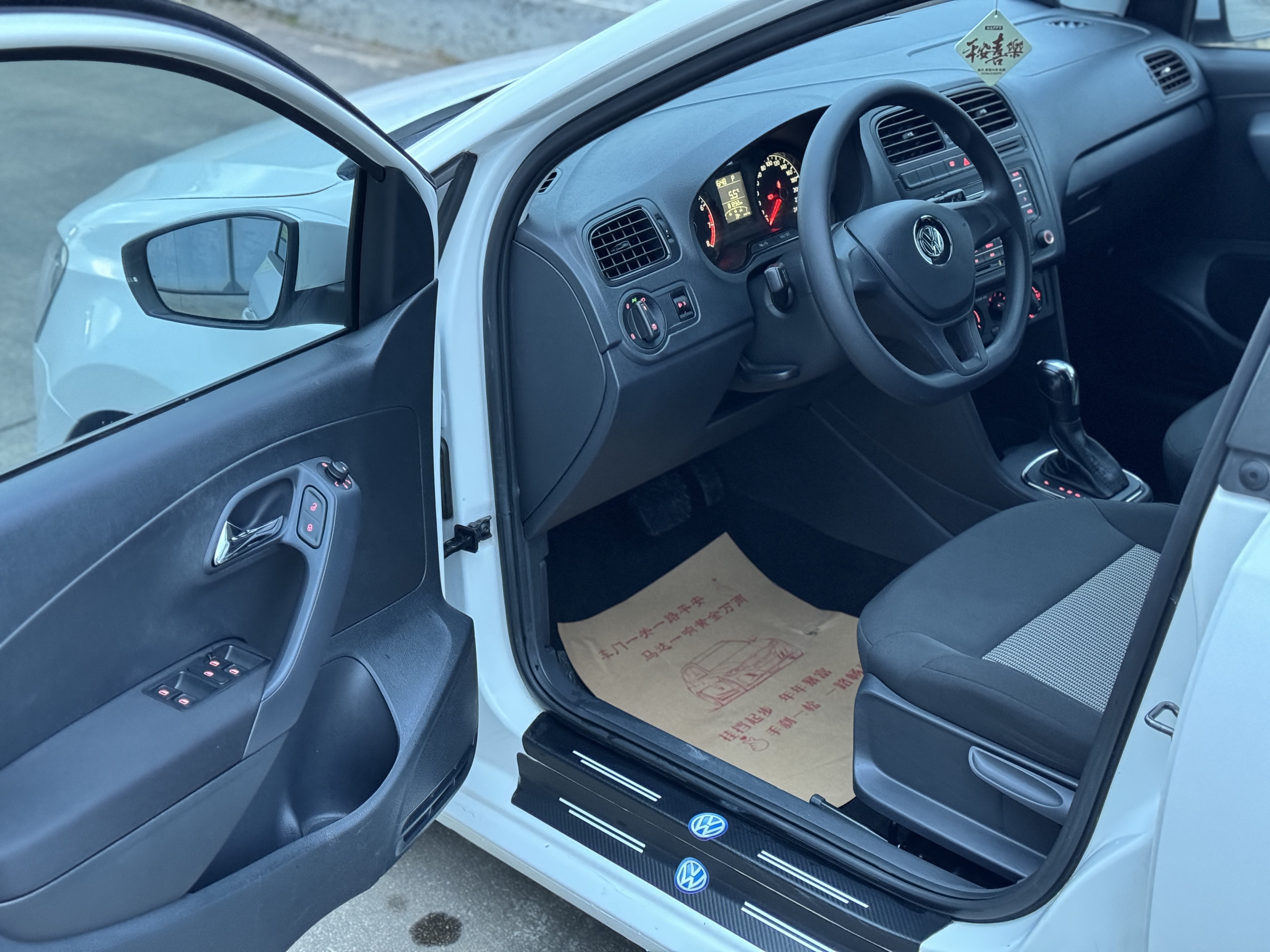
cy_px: 476
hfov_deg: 39.7
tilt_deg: -26.2
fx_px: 1761
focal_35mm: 48
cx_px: 635
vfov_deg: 30.3
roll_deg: +1.9
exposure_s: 1/23
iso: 800
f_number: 1.78
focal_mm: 6.86
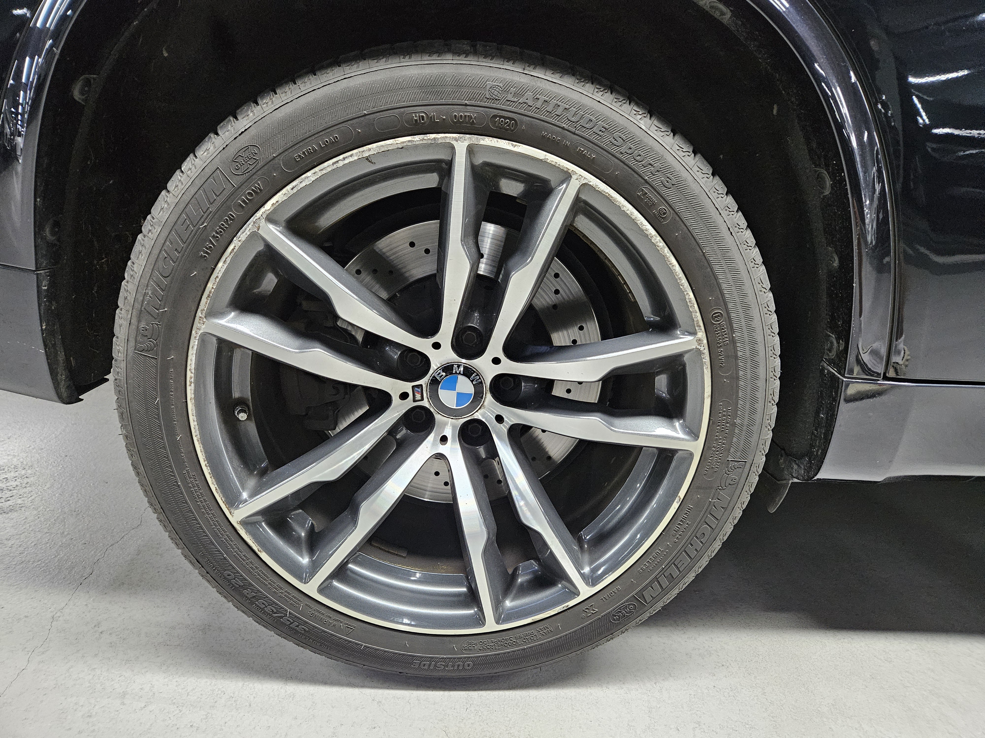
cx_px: 492
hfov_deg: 73.9
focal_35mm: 23
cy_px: 369
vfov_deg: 58.9
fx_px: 654
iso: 800
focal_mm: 5.4
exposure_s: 1/120
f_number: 1.8
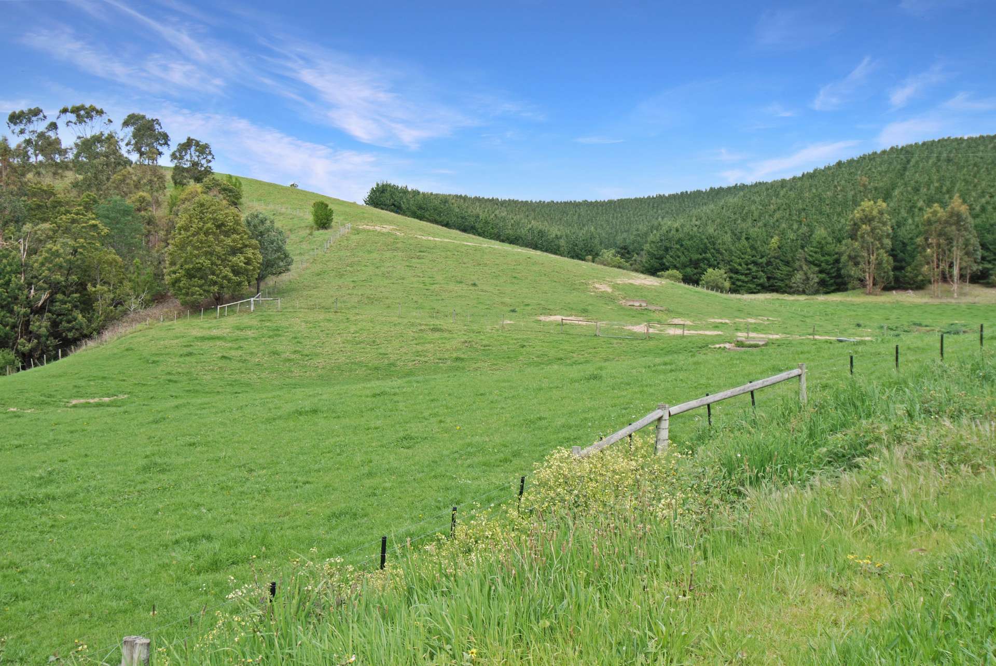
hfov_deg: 53.1
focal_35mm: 36
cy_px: 333
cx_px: 498
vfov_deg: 37.0
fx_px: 997
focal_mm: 24
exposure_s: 1/200
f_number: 7.1
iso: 100
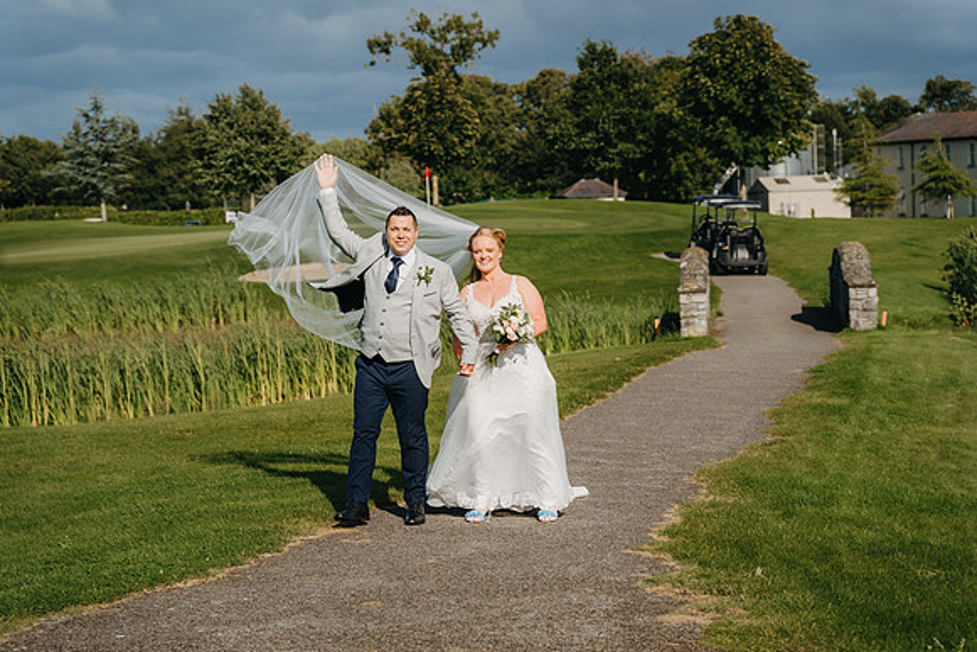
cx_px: 488
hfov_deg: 27.0
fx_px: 2036
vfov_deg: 18.2
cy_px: 326
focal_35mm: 75
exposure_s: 1/1000
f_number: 4.5
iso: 100
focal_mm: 75
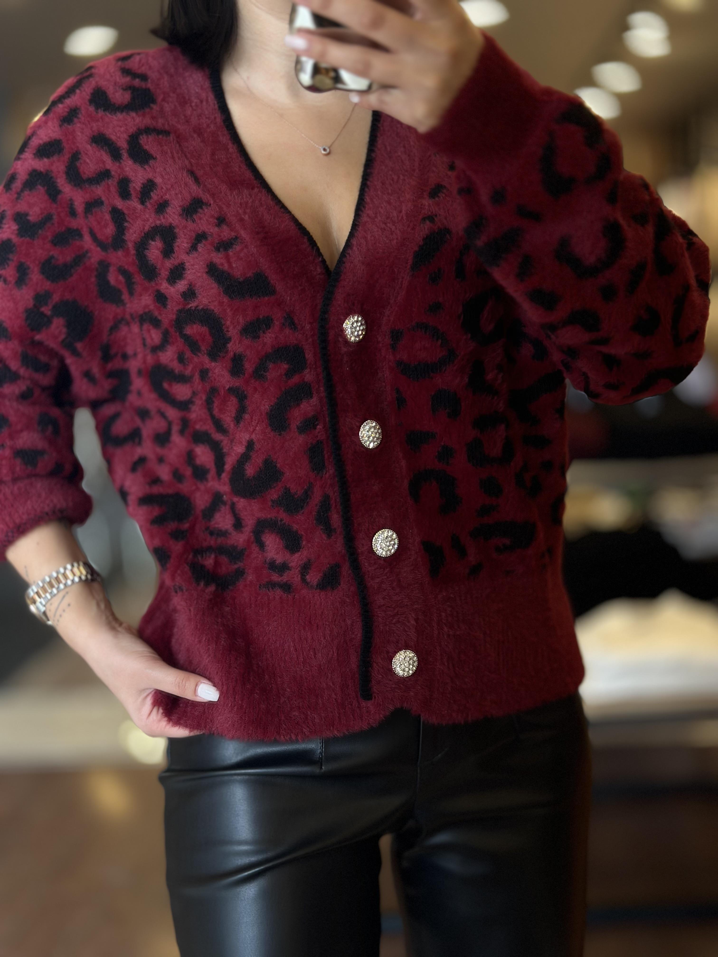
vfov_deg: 39.7
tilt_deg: -38.8
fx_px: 1327
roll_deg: +4.8
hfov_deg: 30.3
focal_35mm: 48
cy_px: 478
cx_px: 359
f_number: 1.78
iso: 125
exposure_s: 1/96
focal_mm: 6.86
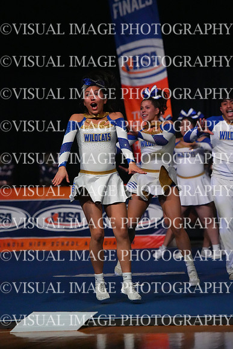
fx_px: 2425
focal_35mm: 250
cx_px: 116
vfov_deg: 8.2
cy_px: 174
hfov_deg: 5.5
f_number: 5.6
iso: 16000
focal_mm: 250
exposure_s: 1/1250
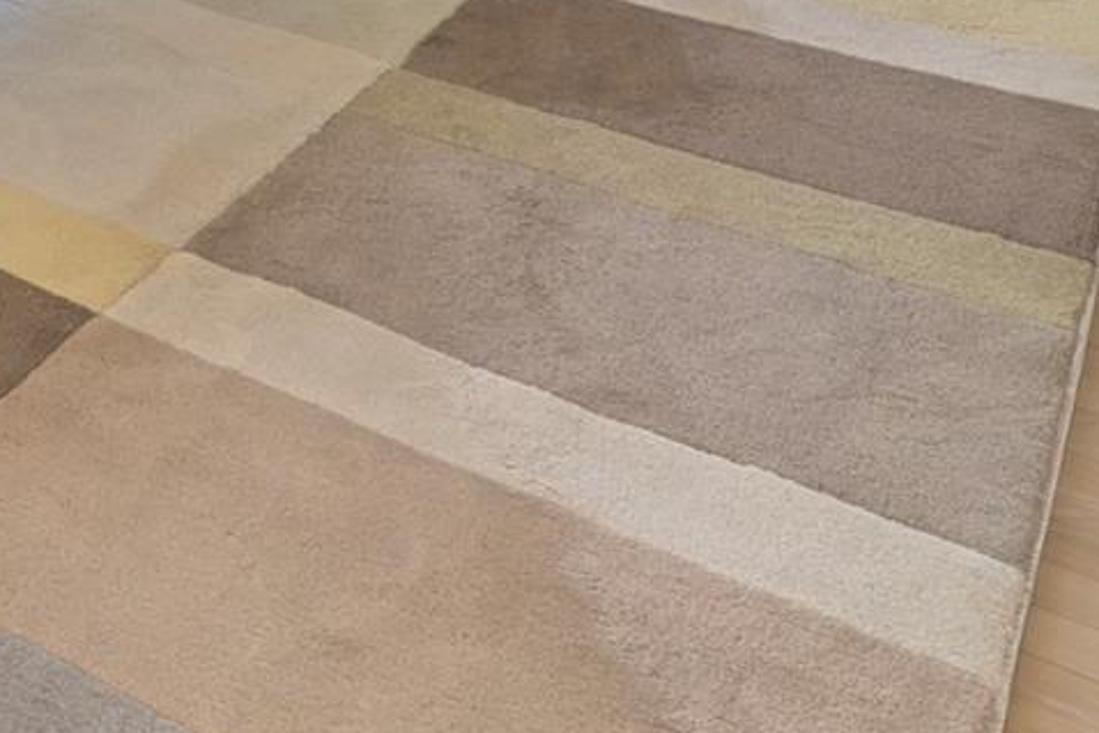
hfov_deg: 30.1
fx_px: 1832
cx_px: -101
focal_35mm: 60
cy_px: -762
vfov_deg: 16.6
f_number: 10
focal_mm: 14
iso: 640
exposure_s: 1/13
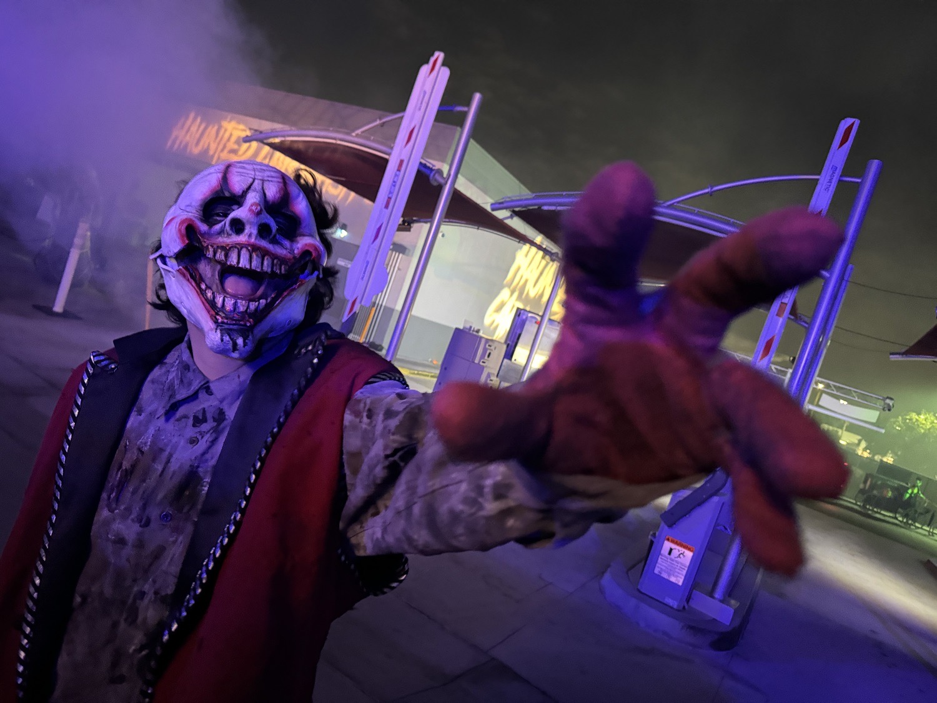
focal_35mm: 24
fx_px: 650
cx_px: 468
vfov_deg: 56.8
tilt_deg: -2.3
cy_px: 352
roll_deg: -19.8
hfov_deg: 71.6
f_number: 1.78
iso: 1600
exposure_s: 1/20
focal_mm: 6.76
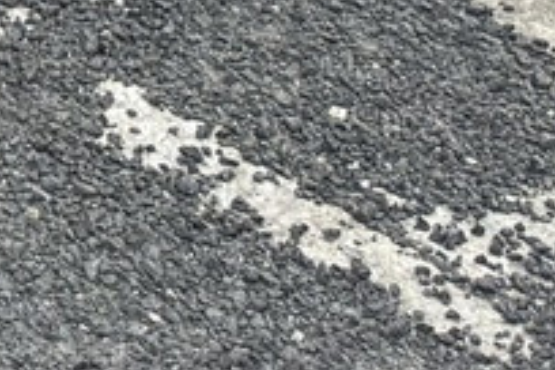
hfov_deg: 9.3
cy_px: -1197
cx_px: -803
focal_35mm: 196
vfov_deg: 5.8
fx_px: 3021
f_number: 1.78
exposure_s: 1/4405
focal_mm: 6.76
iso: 100
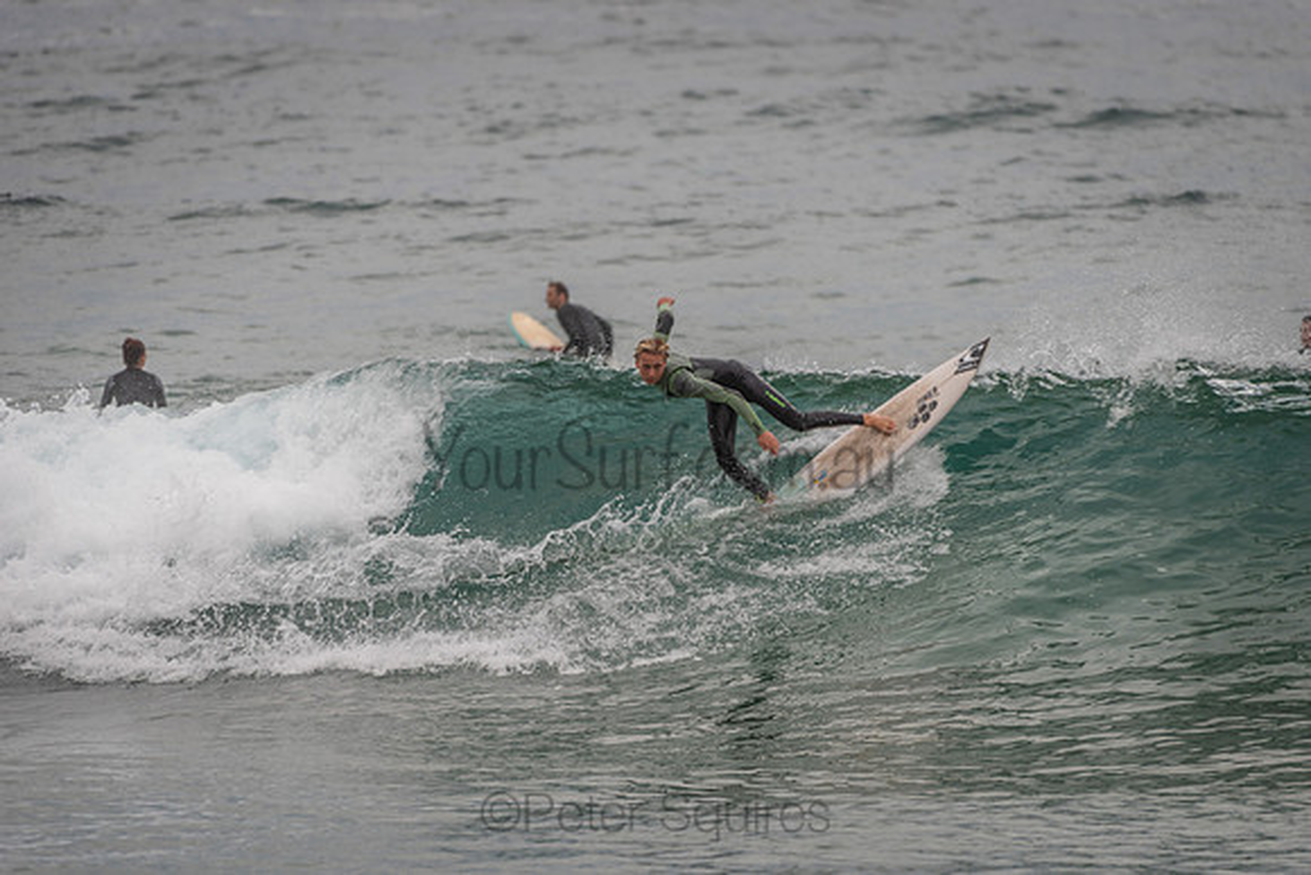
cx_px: 656
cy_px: 438
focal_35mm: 500
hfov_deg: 4.1
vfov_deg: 2.8
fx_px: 18212
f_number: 5.6
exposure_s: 1/320
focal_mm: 500
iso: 180
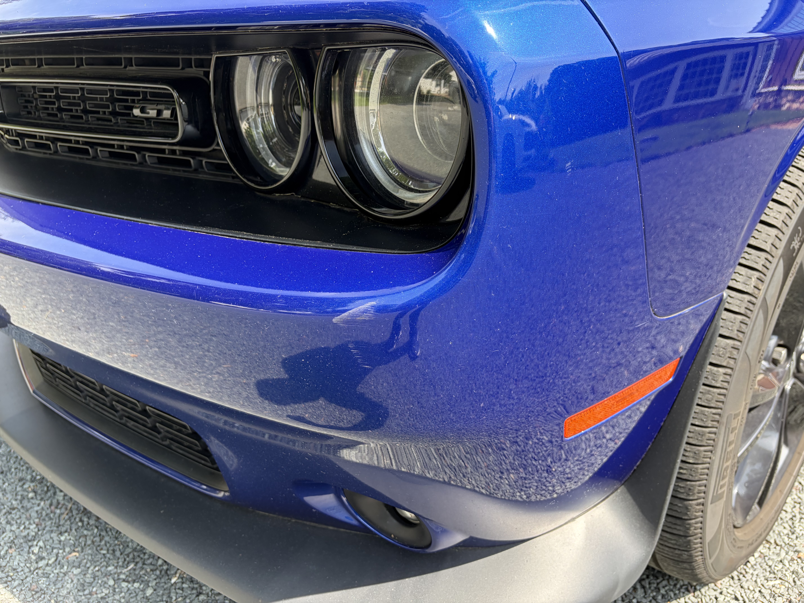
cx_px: 402
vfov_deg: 53.1
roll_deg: -0.8
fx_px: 604
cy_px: 302
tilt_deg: -18.0
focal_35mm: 26
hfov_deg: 67.3
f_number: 1.6
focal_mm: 5.96
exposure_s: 1/355
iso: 64
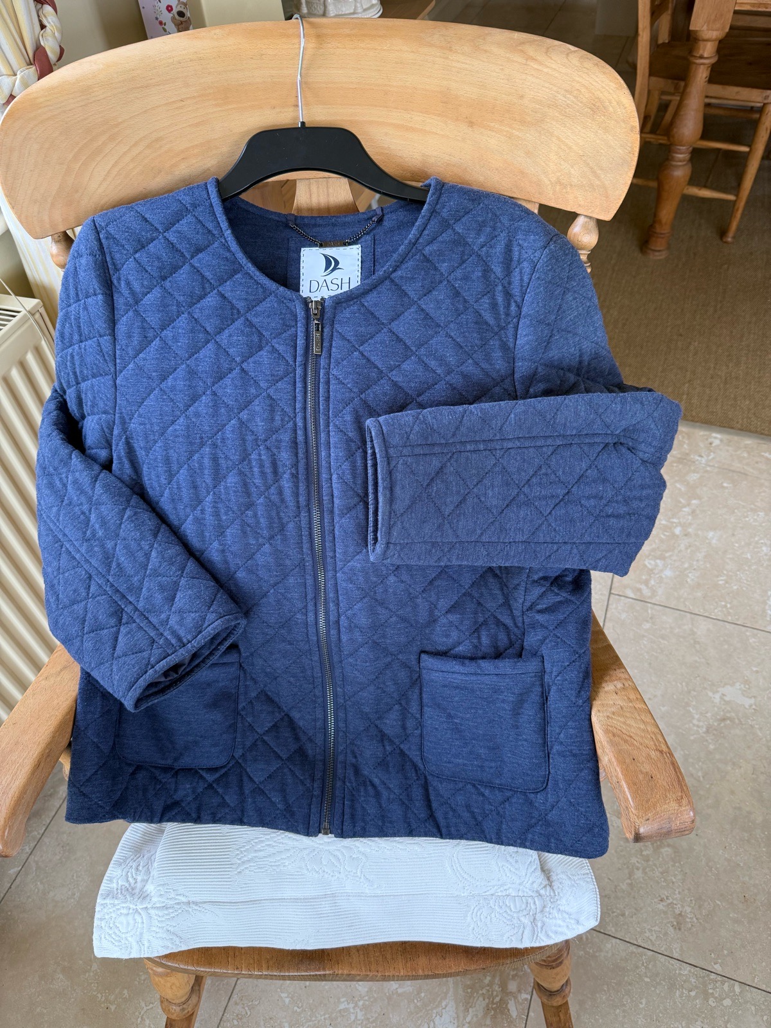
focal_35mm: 24
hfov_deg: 56.8
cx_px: 386
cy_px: 514
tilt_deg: -49.3
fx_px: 713
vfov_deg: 71.6
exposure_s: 1/121
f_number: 1.78
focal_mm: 6.76
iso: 200
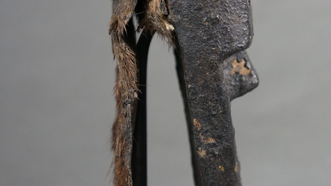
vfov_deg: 14.5
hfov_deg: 25.6
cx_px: 190
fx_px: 729
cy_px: 55
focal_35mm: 83
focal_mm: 30
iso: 1250
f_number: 4
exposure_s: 1/160
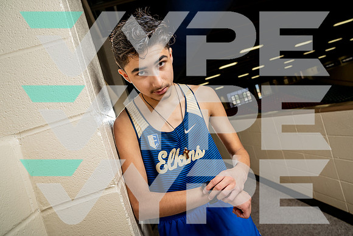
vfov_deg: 51.3
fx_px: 245
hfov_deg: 71.5
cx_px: 176
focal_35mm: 25
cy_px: 118
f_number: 5.6
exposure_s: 1/250
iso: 320
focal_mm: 25
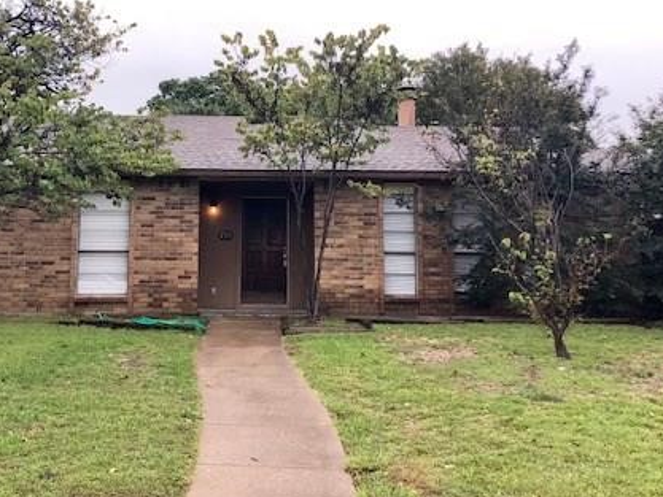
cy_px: 175
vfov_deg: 33.4
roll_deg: -1.8
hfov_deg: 43.5
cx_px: 248
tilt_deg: +7.7
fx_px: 824
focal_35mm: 43
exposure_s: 1/631
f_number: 1.8
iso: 50
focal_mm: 3.99
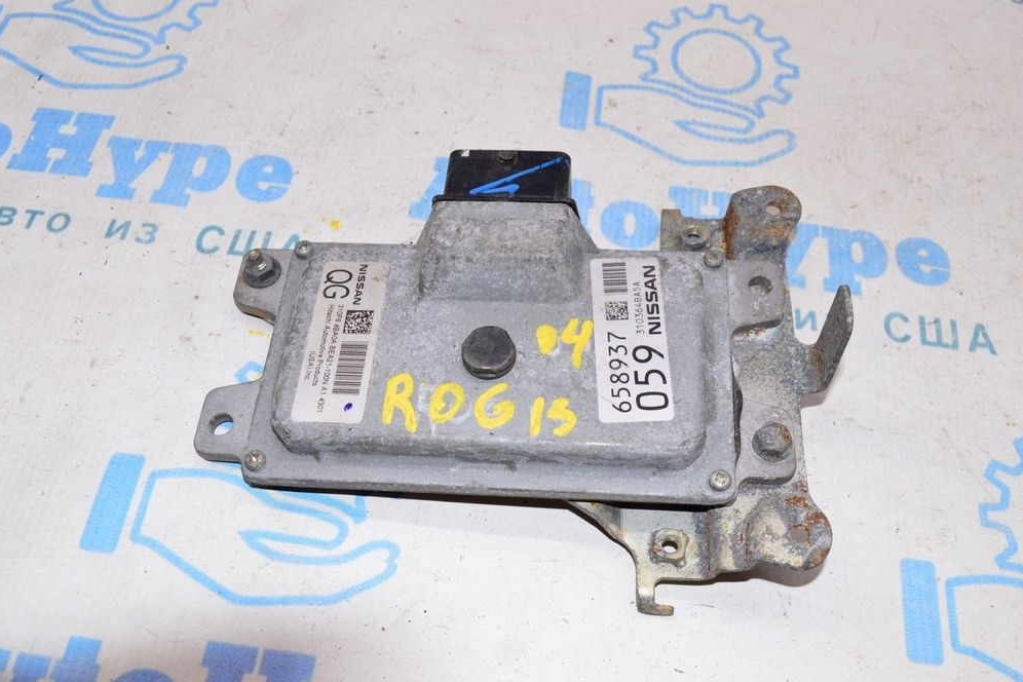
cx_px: 521
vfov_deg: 35.9
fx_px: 1051
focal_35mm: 37
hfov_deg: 51.9
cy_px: 342
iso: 1600
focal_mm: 24
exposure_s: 1/160
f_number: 8
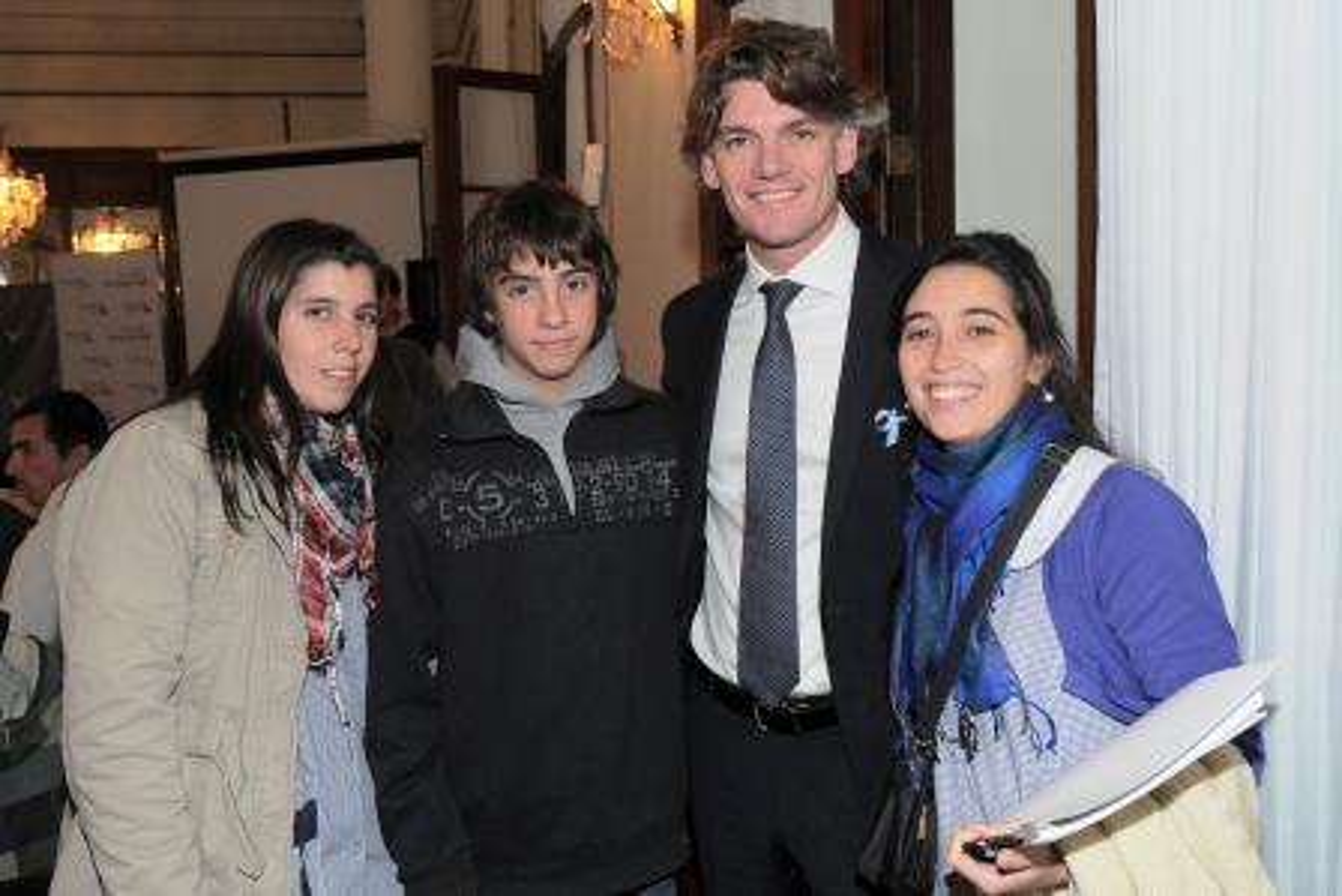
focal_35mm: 24
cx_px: 671
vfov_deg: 53.2
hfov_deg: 73.7
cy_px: 448
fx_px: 895
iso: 320
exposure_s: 1/60
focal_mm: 24
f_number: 5.6
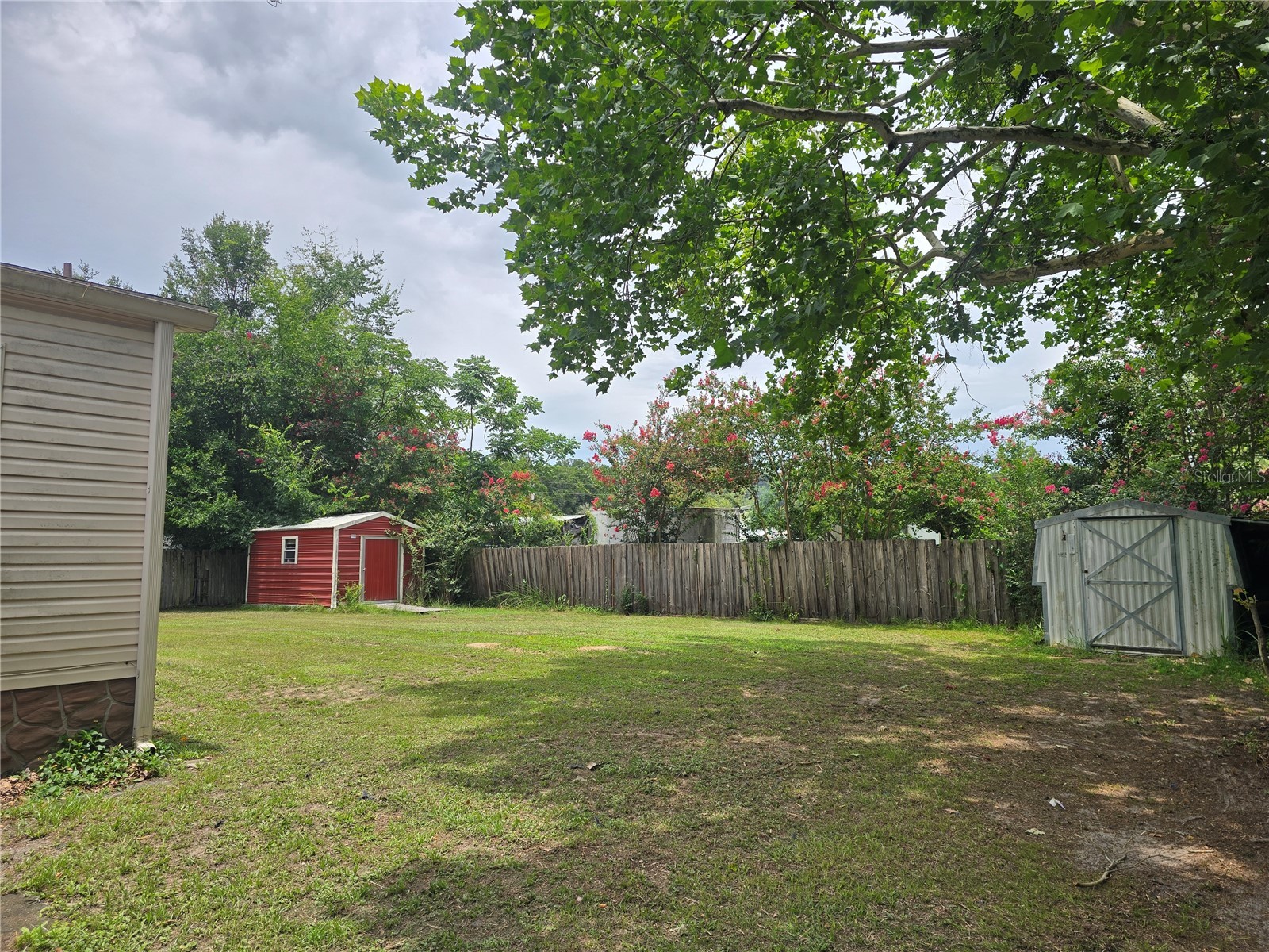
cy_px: 476
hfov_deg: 73.9
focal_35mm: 23
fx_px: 843
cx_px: 634
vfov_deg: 58.9
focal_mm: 6.3
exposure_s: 1/560
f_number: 1.7
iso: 12
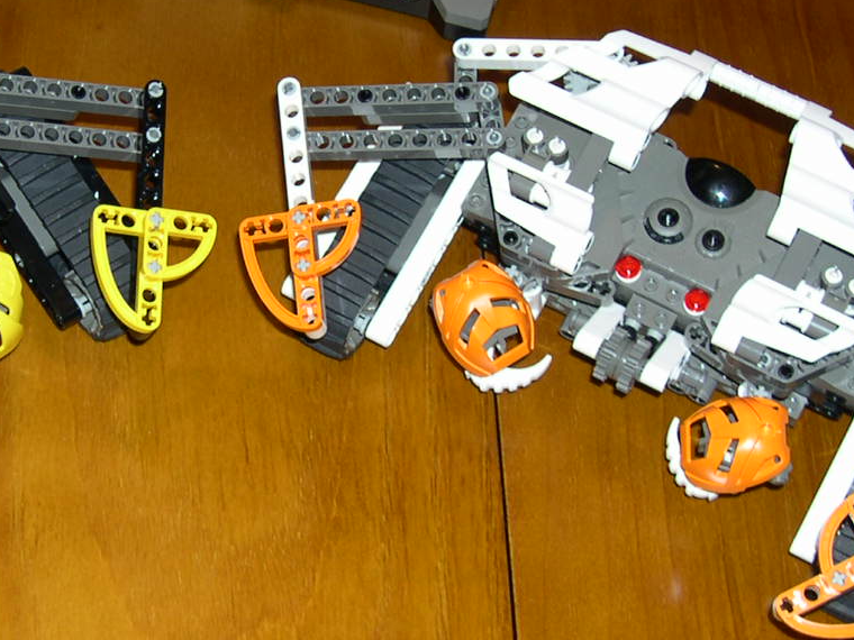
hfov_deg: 24.2
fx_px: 1974
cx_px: 218
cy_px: 272
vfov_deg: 18.4
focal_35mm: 80
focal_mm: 8
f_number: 2.8
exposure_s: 1/60
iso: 100
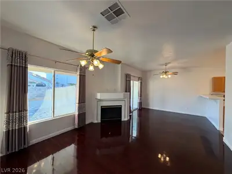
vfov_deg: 85.7
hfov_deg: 102.1
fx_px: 94
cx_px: 116
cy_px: 87
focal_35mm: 14
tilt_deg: +0.8
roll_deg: -1.1
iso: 250
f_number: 2.2
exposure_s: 1/120
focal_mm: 2.22
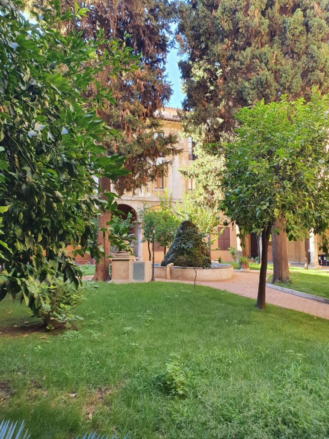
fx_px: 329
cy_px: 220
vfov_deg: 67.3
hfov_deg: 53.1
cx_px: 164
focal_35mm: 26
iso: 64
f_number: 2.4
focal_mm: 4.32
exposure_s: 1/100
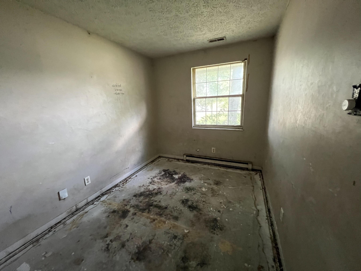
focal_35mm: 13
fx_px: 136
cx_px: 180
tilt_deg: -12.8
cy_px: 136
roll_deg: +3.1
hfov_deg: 106.2
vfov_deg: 89.9
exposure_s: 1/60
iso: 1000
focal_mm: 1.57
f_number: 1.8
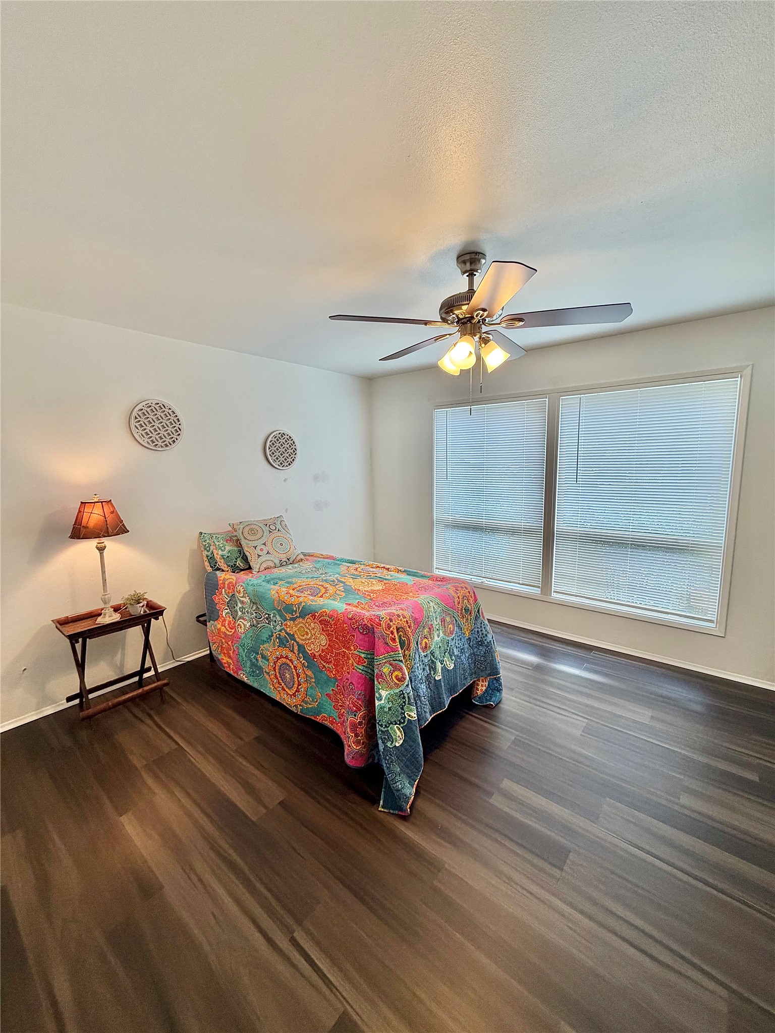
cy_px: 516
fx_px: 418
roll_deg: +1.2
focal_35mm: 14
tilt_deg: -8.1
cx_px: 388
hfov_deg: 85.7
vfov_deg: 102.1
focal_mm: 2.22
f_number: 2.2
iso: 160
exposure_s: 1/120
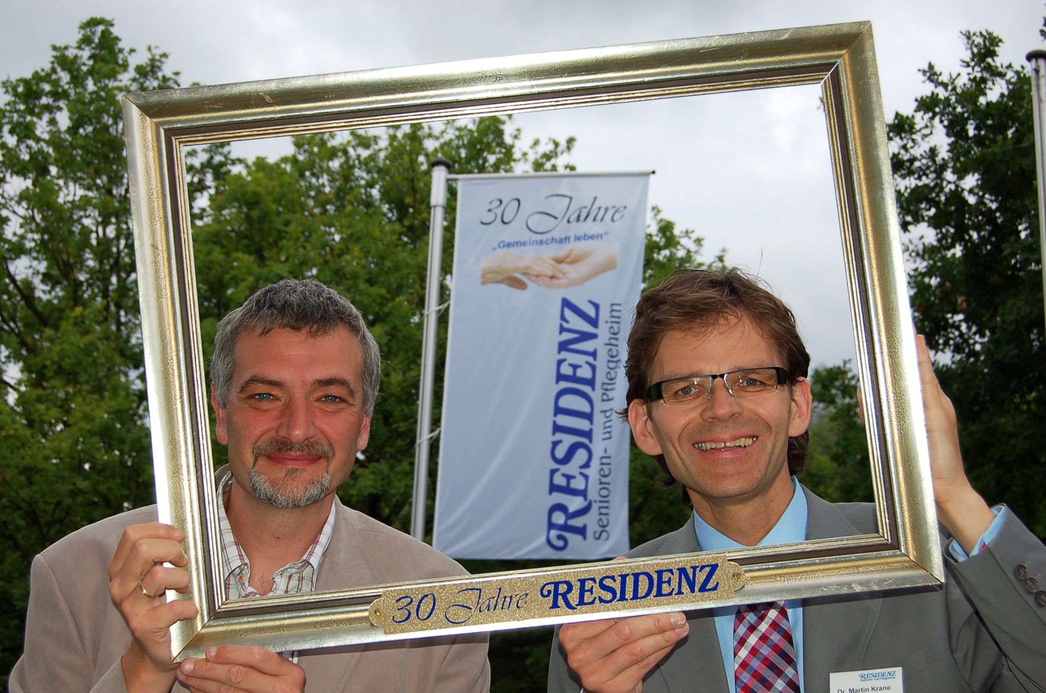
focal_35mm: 51
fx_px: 1479
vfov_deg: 26.4
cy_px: 346
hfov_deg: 38.9
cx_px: 523
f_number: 5.6
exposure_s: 1/500
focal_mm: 34
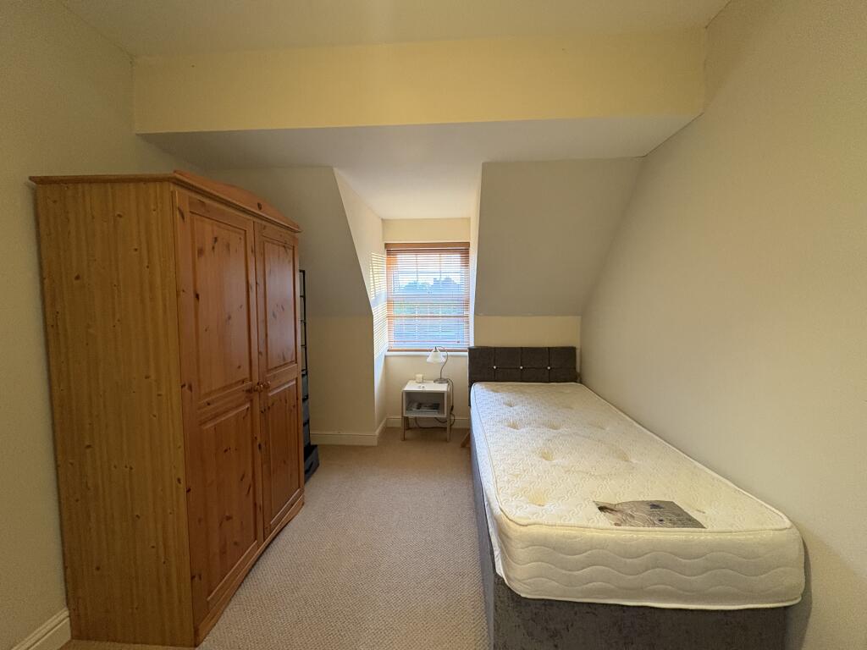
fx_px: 351
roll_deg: +0.7
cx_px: 434
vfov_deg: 85.7
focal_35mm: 14
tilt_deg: -4.2
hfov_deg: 102.1
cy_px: 325
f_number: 2.2
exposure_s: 1/50
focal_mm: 2.22
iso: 400
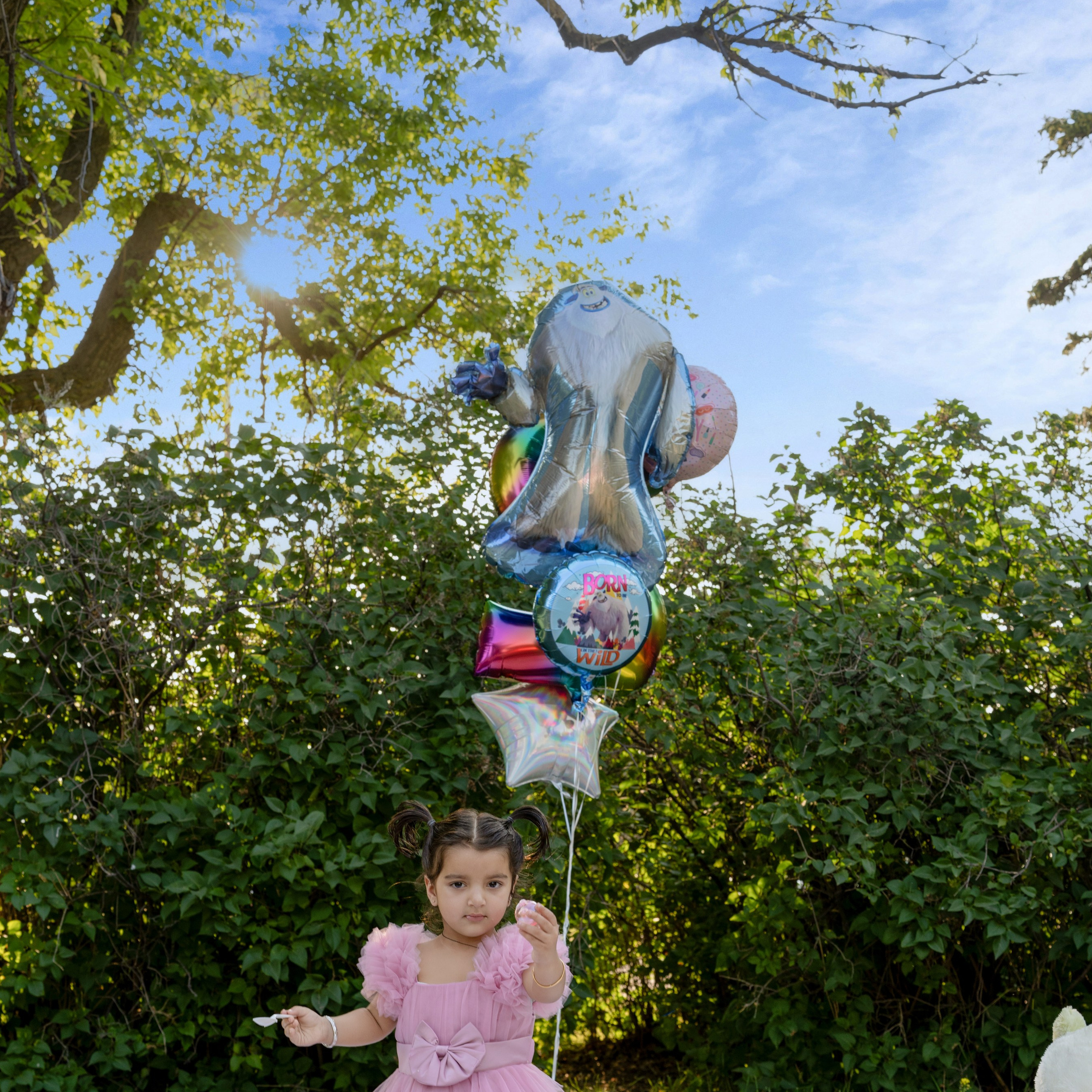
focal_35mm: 52
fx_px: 1856
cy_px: 753
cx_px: 536
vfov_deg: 32.4
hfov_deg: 32.8
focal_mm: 40
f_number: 5
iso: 200
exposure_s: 1/200
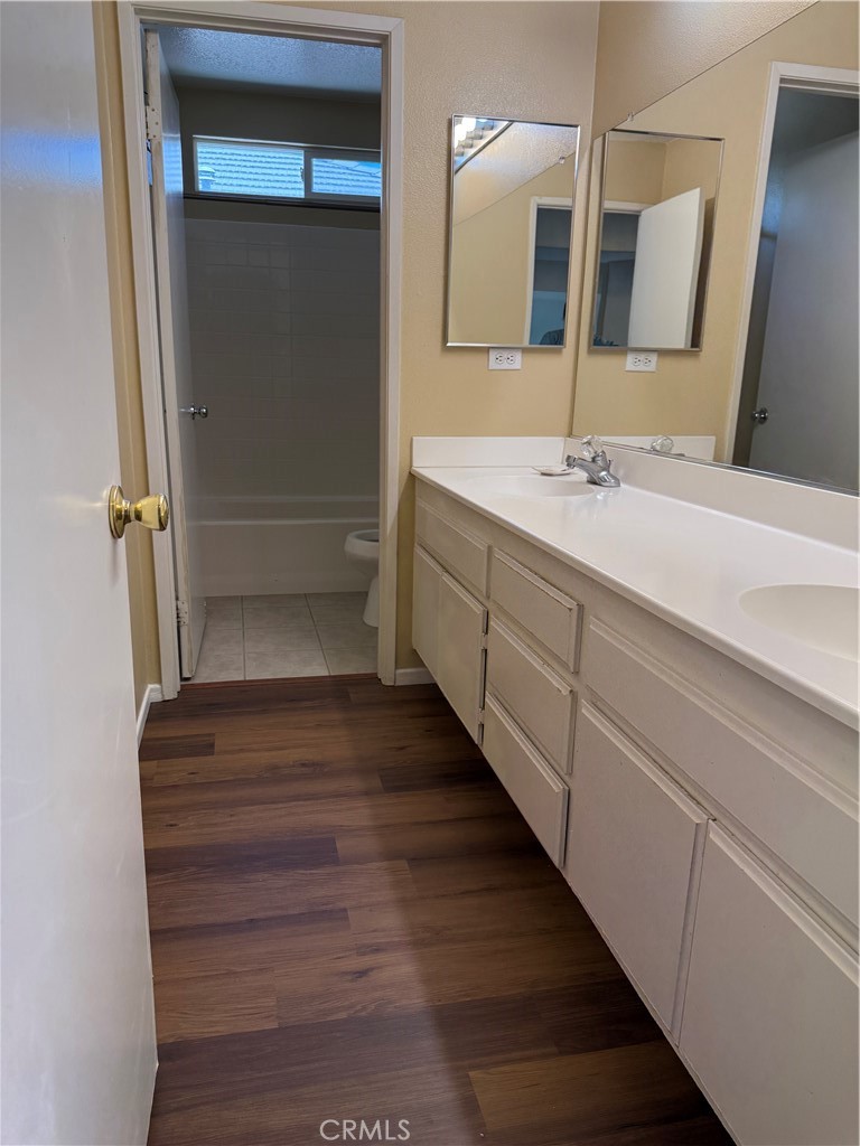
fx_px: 795
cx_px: 430
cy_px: 573
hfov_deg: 56.8
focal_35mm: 24
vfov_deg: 71.6
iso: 125
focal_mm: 6.76
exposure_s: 1/208
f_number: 1.78
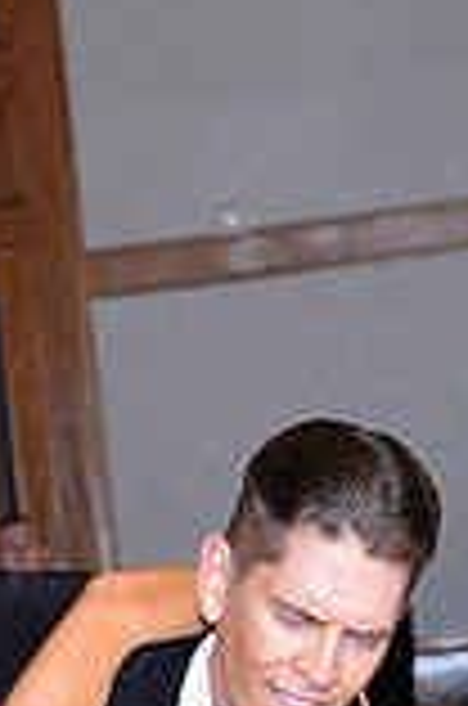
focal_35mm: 214
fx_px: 4191
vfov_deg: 9.3
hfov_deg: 6.4
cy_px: 1205
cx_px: 88
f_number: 5.6
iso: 1250
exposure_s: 1/250
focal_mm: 58
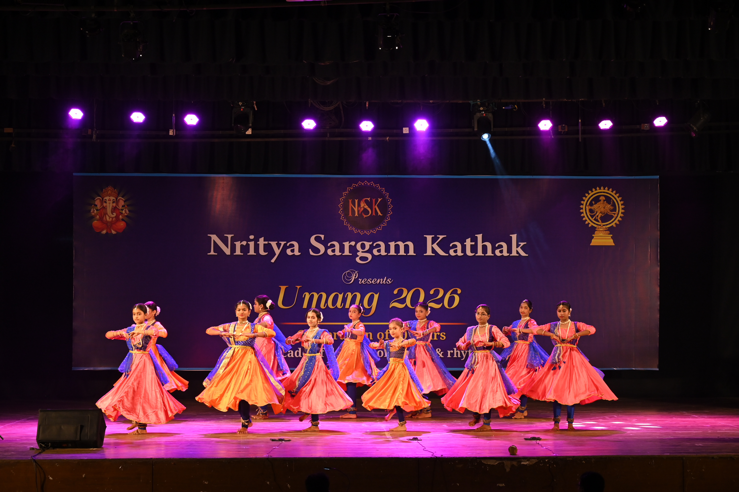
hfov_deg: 28.9
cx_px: 370
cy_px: 246
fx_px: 1436
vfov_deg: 19.4
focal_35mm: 70
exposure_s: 1/200
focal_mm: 70
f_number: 5.6
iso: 2000
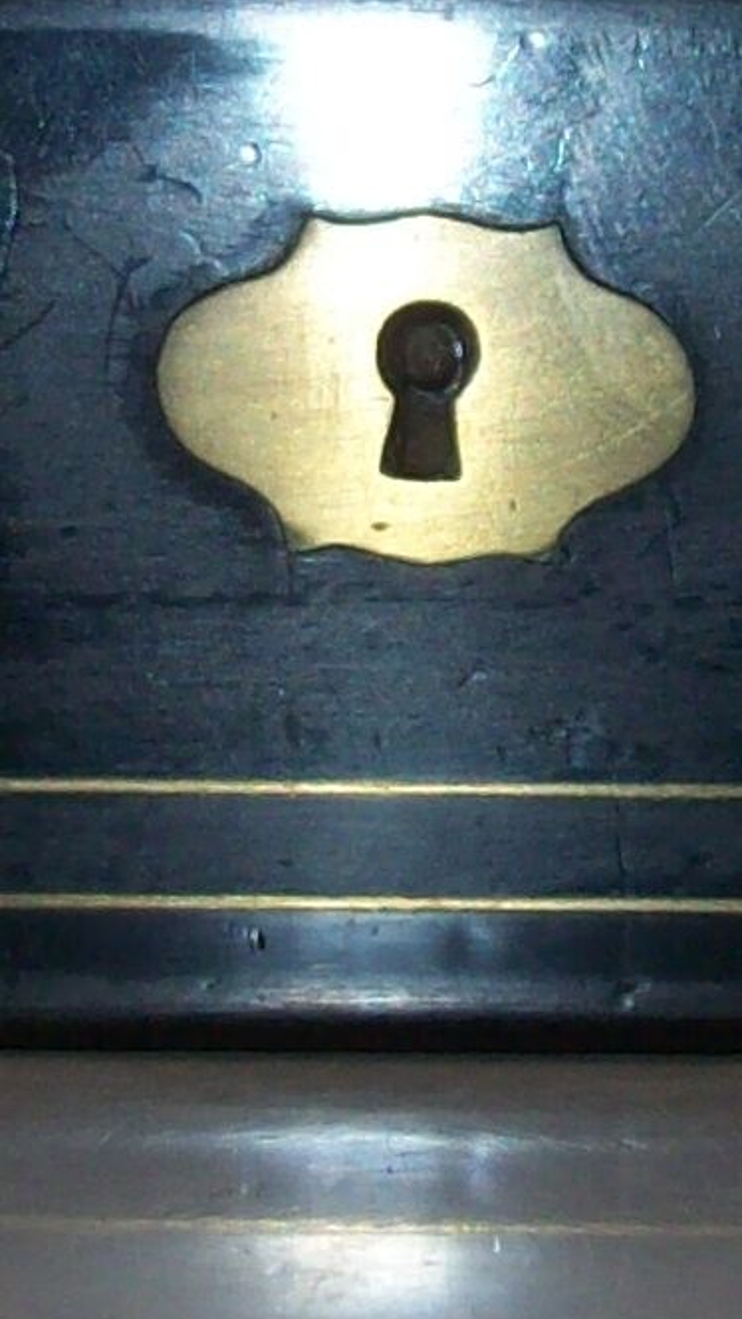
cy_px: 335
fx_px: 5877
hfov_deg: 7.2
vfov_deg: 12.8
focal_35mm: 168
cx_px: 254
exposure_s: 1/64
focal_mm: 6
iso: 80
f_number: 2.7
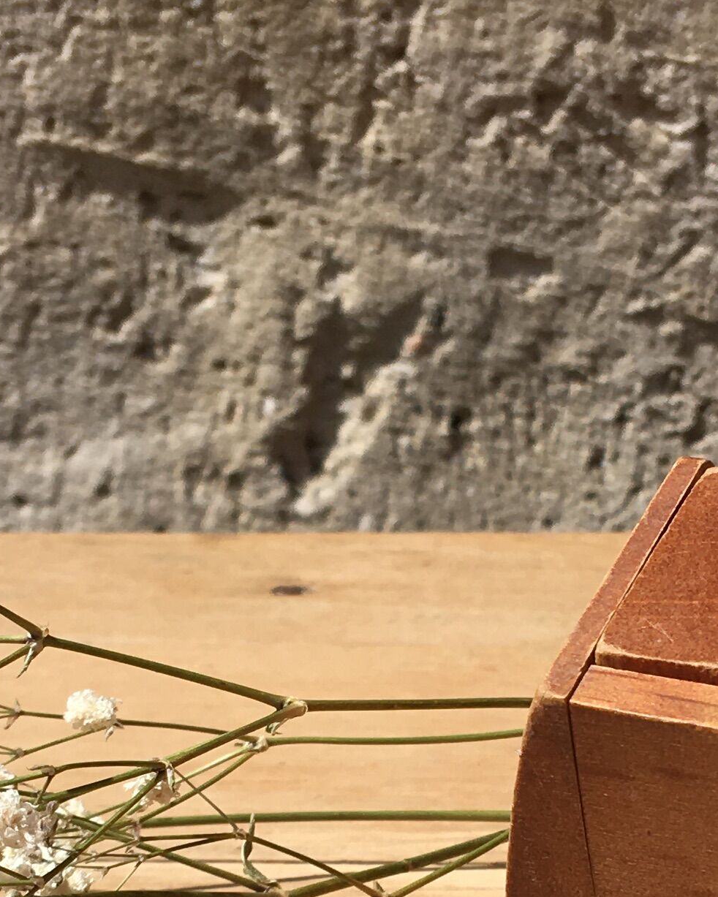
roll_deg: -0.9
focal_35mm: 93
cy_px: 835
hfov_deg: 16.5
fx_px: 2470
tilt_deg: -20.8
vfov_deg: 20.1
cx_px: 392
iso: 25
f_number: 2.2
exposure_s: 1/2404
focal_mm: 4.15
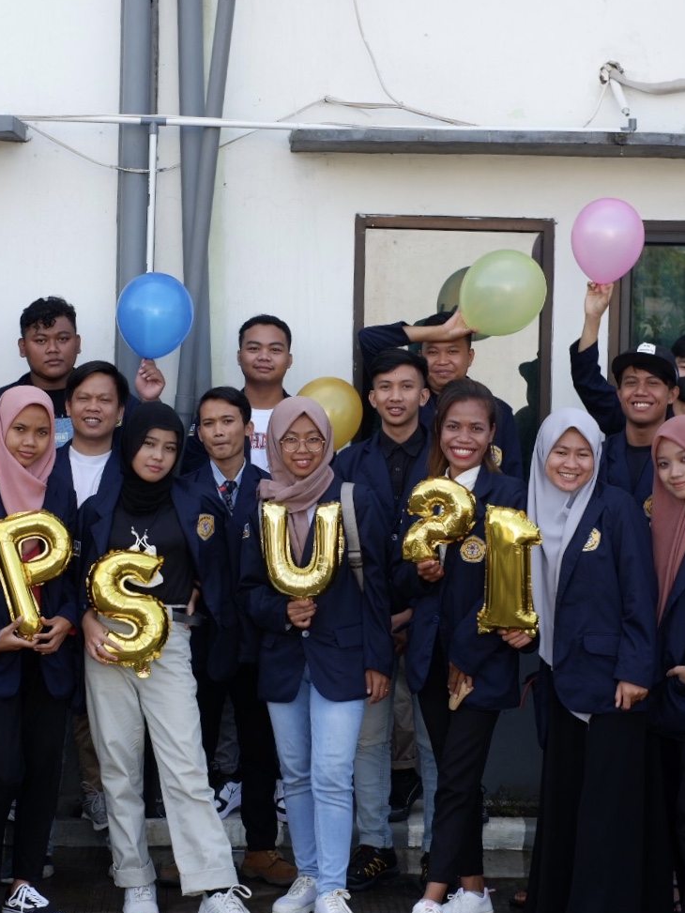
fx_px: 2321
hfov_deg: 16.8
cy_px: 521
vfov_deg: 22.2
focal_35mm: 88
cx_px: 267
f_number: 4
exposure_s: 1/480
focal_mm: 35
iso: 200
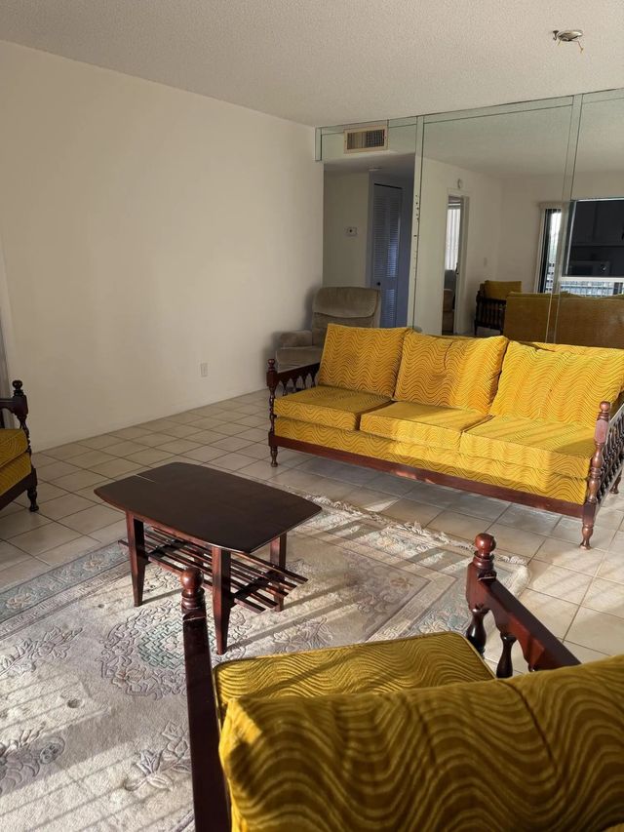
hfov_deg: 56.8
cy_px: 416
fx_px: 577
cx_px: 312
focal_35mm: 24
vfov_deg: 71.6
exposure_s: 1/121
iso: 64
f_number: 1.78
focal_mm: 6.76
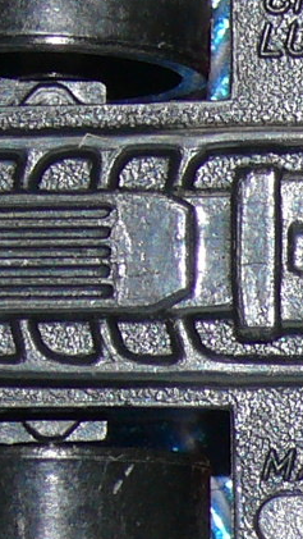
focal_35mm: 464
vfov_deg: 4.7
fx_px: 6623
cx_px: 629
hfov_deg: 2.6
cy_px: 237
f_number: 4
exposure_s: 1/30
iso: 100
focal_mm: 14.1
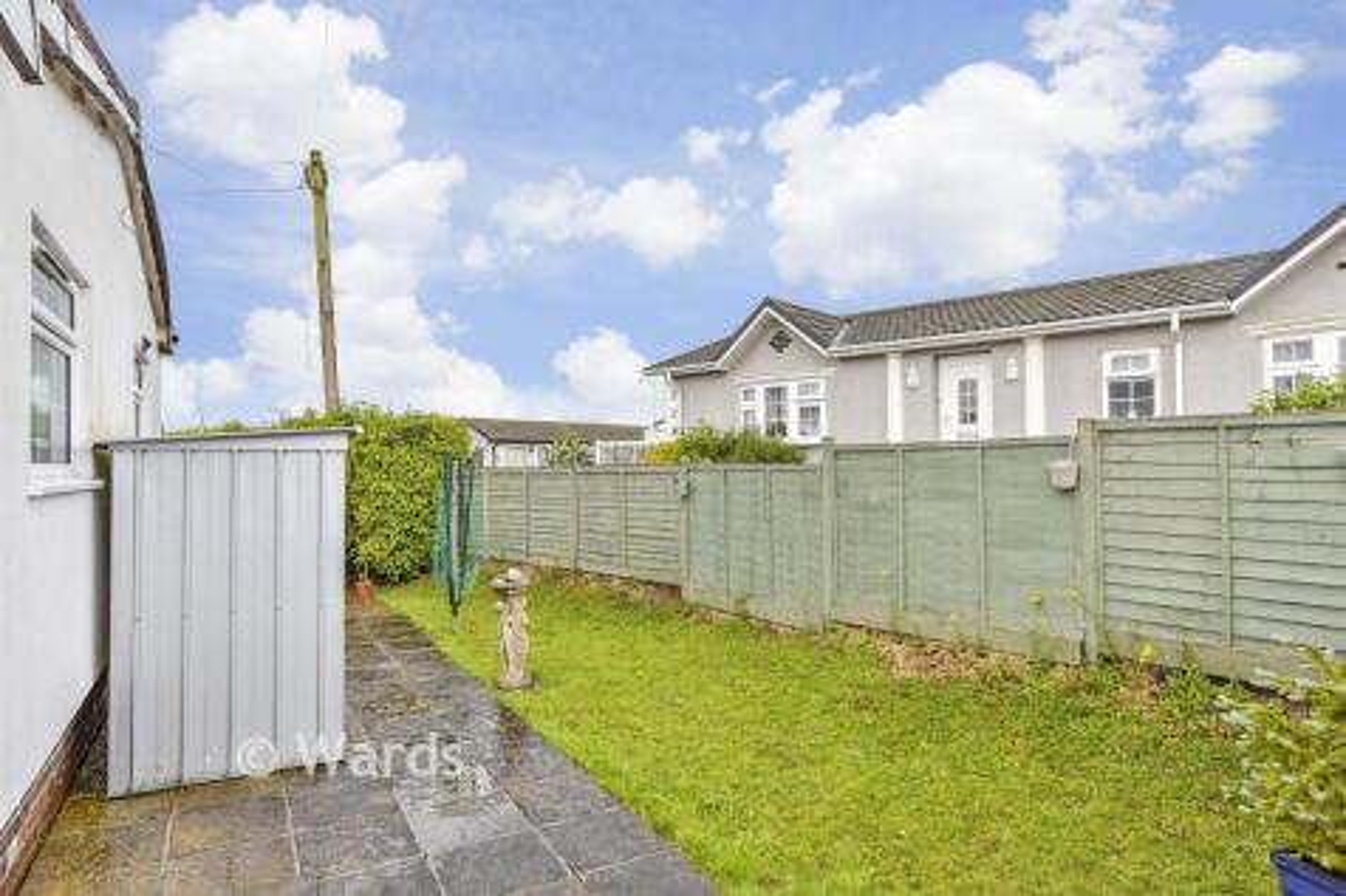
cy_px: 448
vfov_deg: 77.3
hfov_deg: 100.4
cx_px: 673
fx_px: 561
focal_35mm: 15
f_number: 8
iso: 200
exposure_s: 1/100
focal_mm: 10
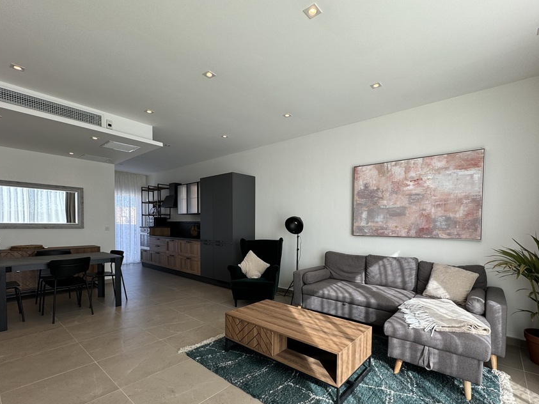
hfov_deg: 91.0
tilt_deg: -2.0
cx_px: 278
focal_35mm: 17
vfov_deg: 74.2
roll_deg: -0.9
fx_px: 265
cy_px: 235
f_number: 2.2
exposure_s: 1/169
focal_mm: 2.22
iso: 40
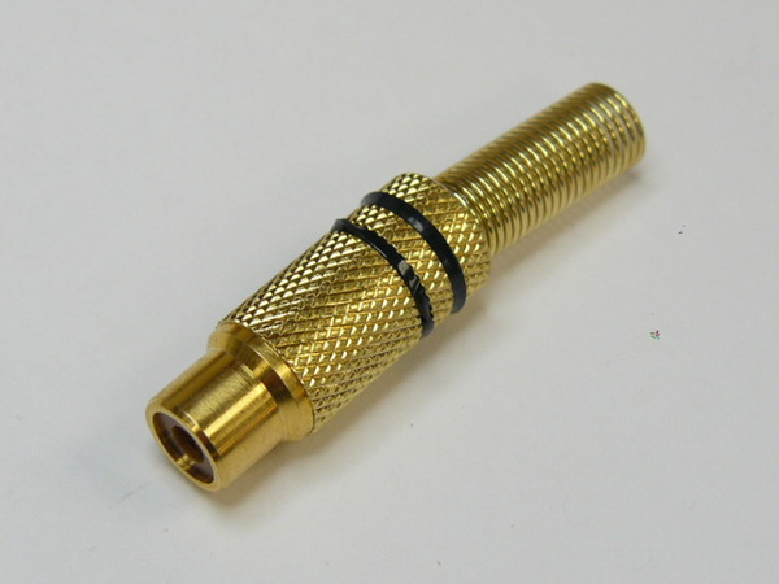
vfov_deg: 13.7
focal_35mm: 108
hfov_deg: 18.2
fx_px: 2430
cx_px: 390
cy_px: 292
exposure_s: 1/30
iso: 100
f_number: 3.2
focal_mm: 12
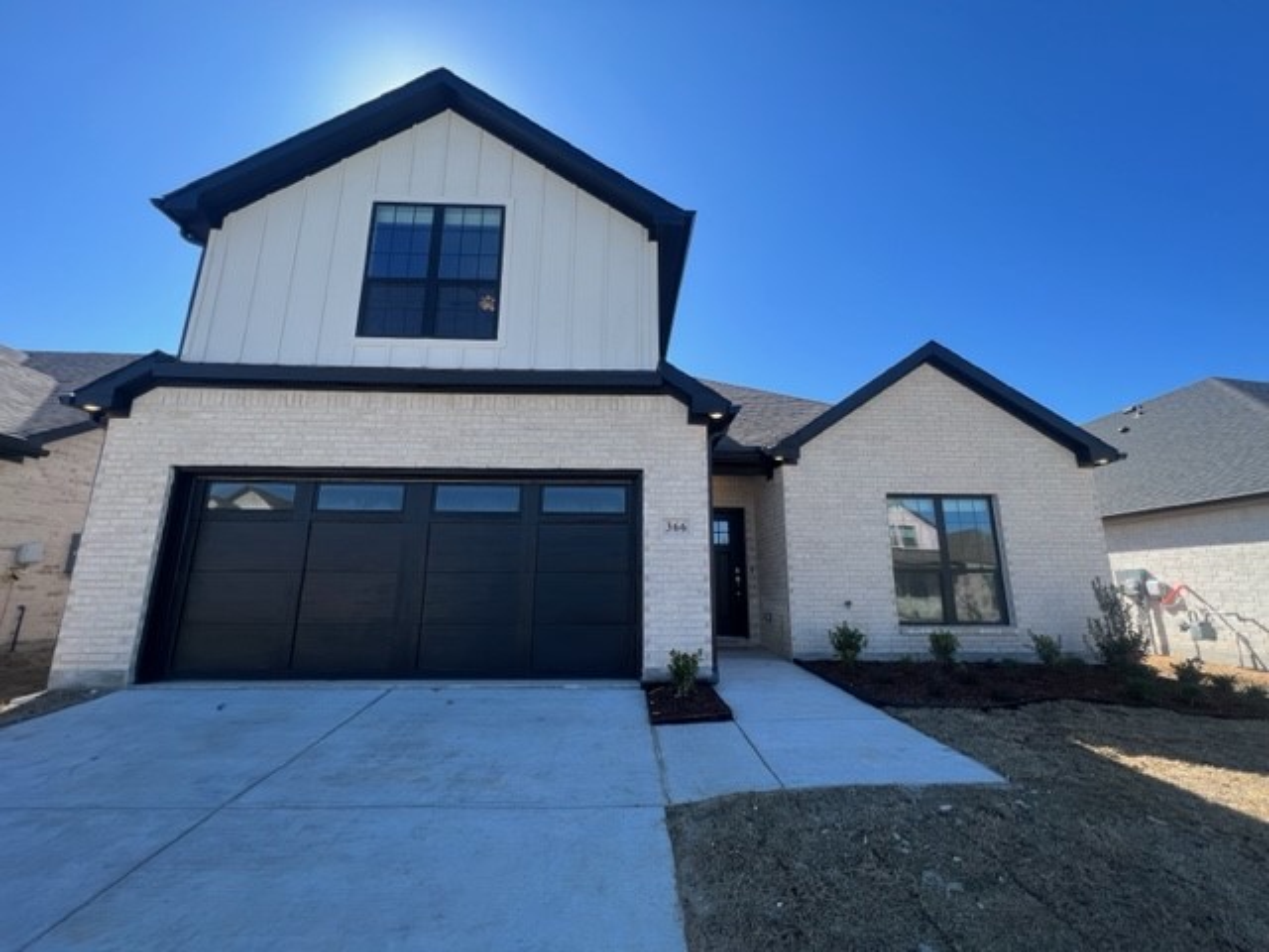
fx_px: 477
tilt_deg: +10.7
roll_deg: +0.0
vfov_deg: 89.9
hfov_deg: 106.2
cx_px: 634
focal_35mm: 13
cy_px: 476
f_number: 1.8
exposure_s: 1/774
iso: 32
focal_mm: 1.57
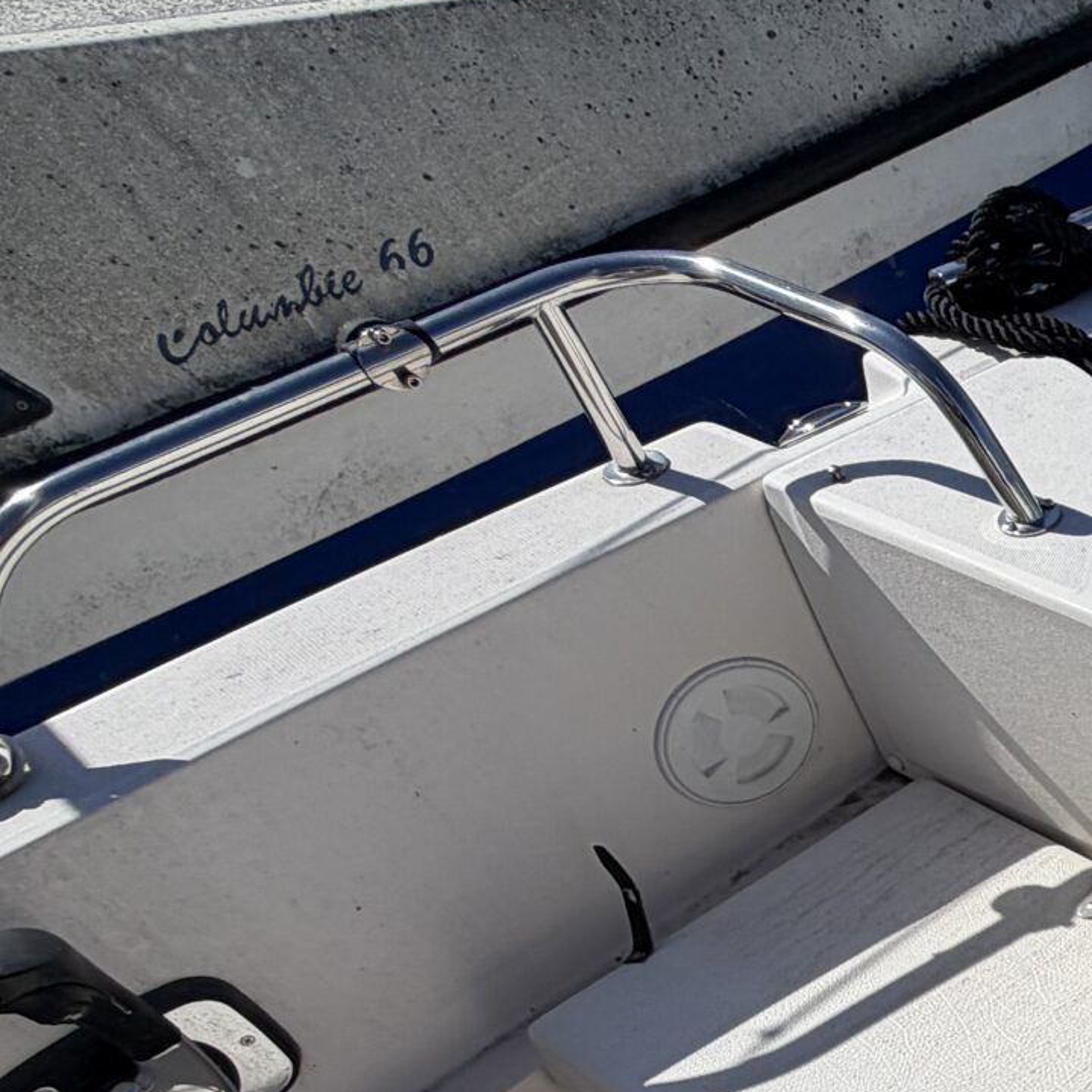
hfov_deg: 26.1
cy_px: 954
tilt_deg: -48.6
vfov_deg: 36.3
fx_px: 1570
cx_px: 1699
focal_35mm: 44
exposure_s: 1/2611
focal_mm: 2.22
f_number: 2.2
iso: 20
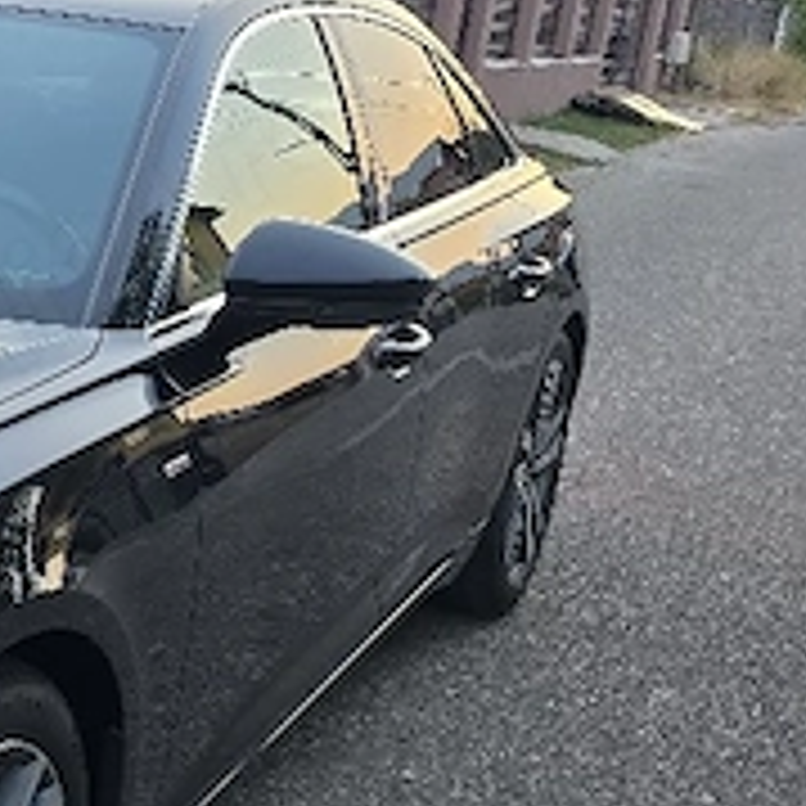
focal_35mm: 68
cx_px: -464
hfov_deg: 20.8
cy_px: 320
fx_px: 1791
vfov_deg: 25.3
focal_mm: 6.3
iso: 125
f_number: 1.7
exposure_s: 1/51
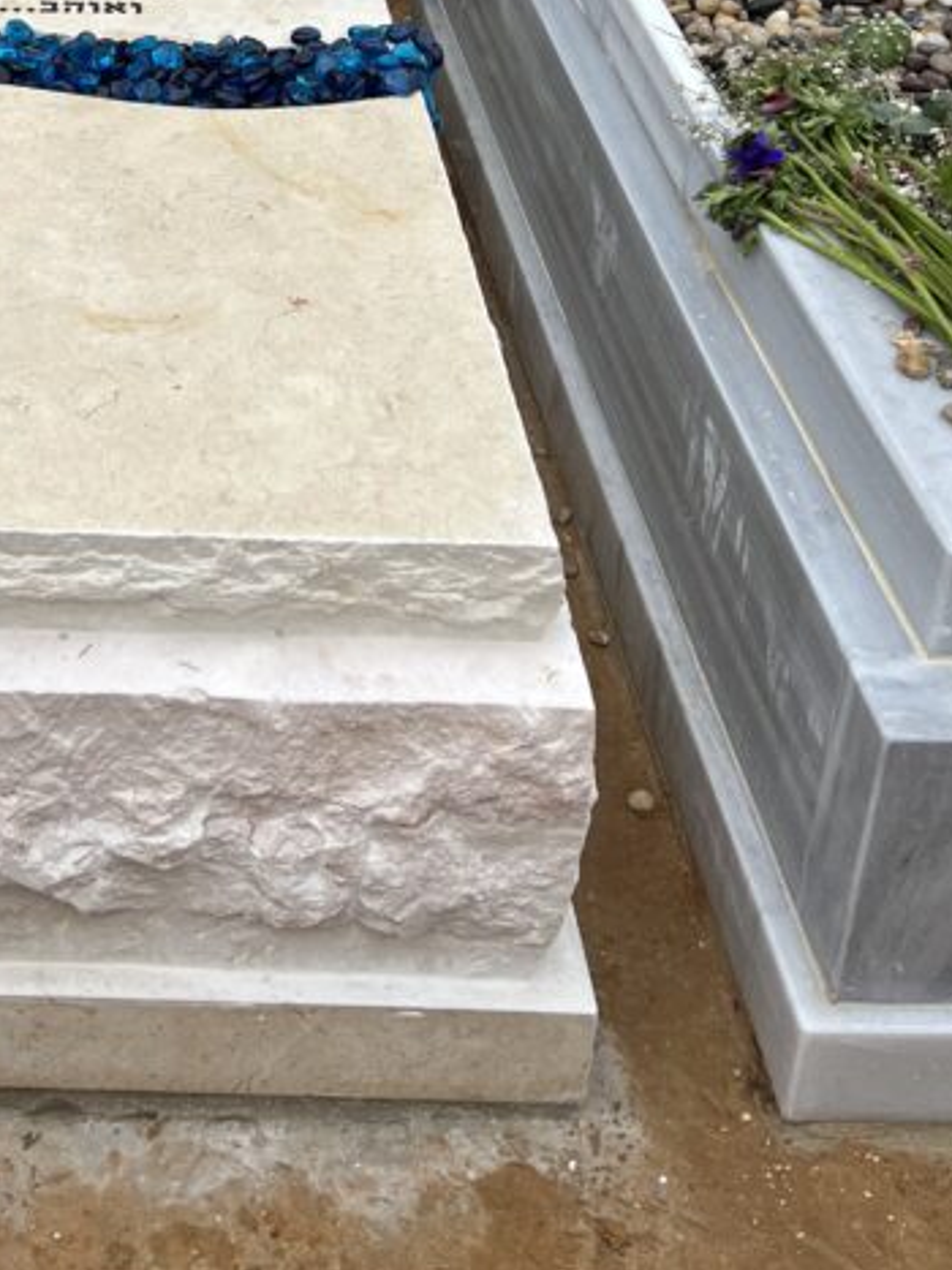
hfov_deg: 24.5
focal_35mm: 57
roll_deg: +0.4
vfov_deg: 30.5
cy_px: -95
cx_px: 14
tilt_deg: -21.5
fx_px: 2091
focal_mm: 5.7
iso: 50
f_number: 1.5
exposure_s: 1/3571
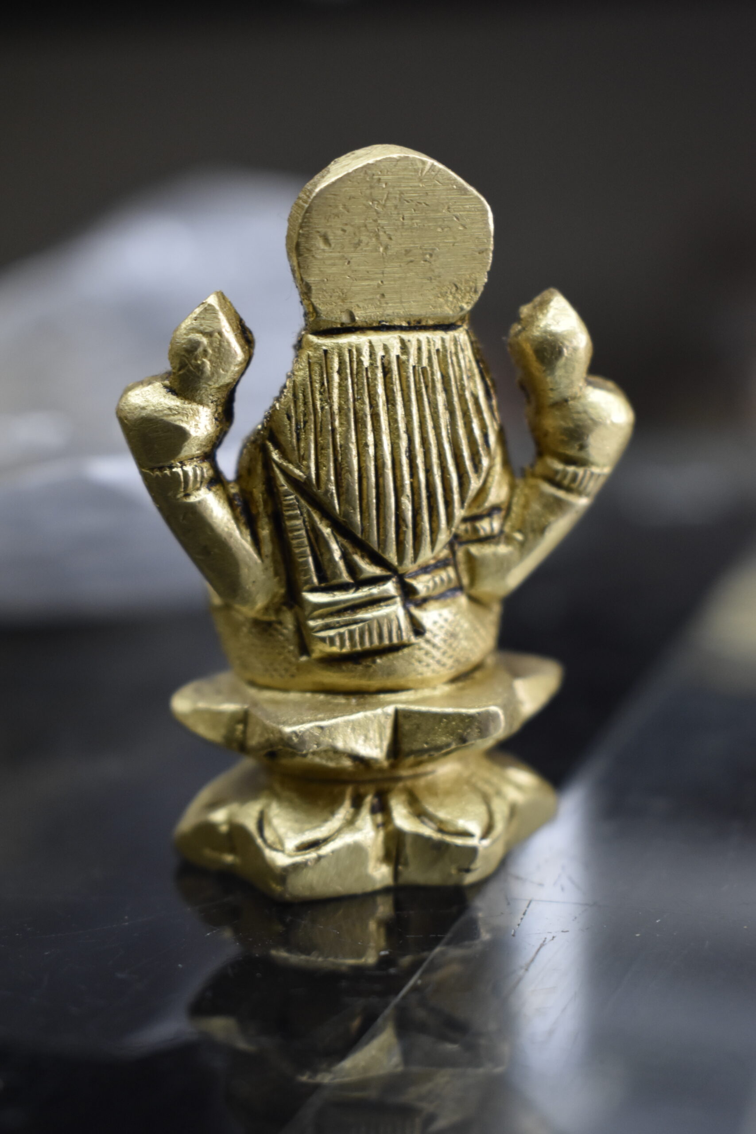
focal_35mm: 60
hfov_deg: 22.6
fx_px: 1890
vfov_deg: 33.4
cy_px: 567
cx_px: 378
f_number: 4.8
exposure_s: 1/60
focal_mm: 40
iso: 1250
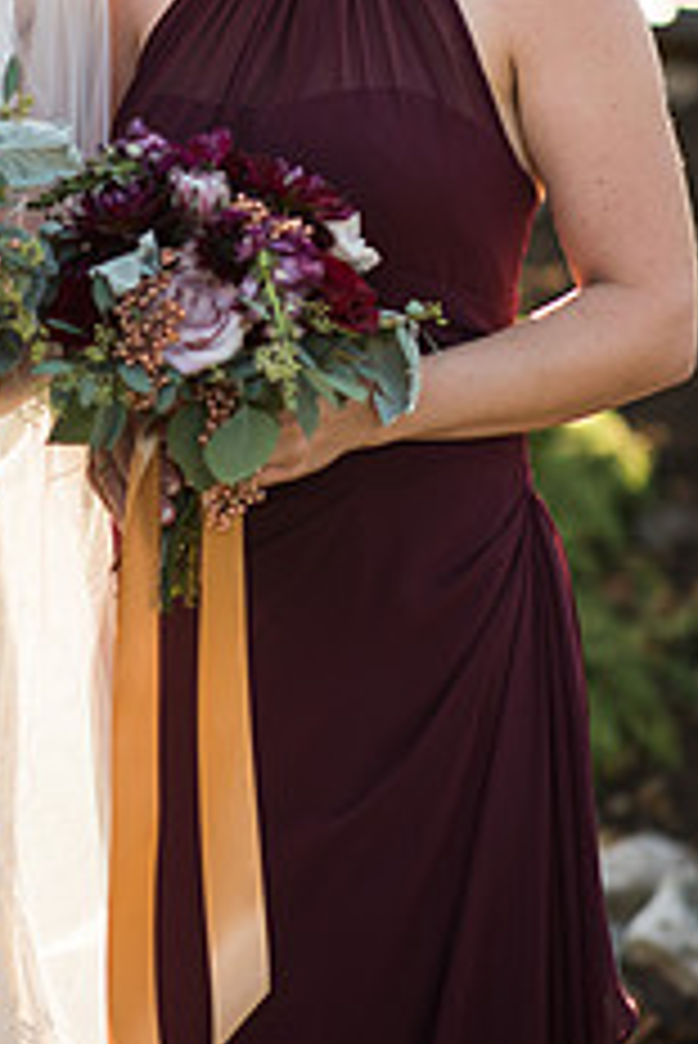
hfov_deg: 8.3
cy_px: 36
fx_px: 4791
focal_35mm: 165
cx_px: 32
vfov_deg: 12.3
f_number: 2.2
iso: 125
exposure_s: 1/1000
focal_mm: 85
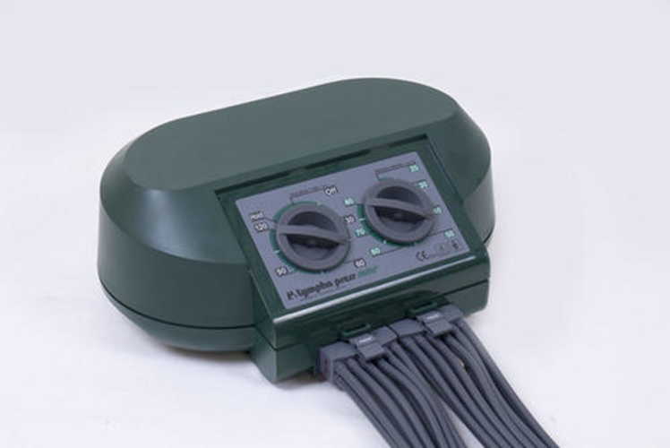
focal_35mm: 72
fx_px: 1341
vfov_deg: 19.0
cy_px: 224
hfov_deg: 28.1
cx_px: 335
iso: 100
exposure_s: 1/125
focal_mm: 48
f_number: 14
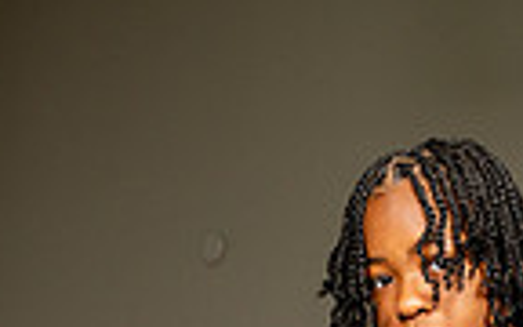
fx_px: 2081
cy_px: 756
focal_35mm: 146
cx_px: 519
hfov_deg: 14.1
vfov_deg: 8.3
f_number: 8
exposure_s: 1/500
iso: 250
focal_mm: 46
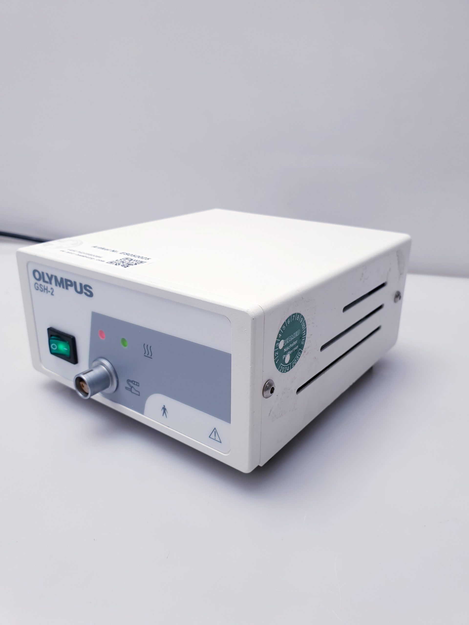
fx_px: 470
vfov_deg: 67.3
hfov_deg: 53.1
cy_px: 312
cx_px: 234
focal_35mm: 26
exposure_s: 1/50
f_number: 2.4
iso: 50
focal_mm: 4.3
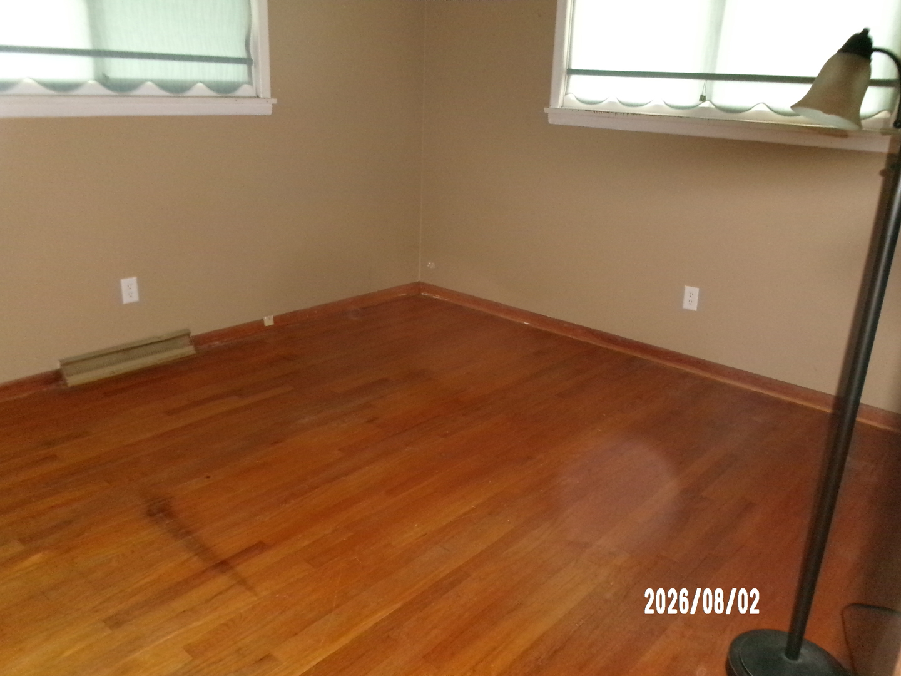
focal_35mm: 28
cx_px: 450
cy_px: 338
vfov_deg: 49.7
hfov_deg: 63.4
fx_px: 729
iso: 800
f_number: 3.9
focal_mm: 5.1
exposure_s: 1/34
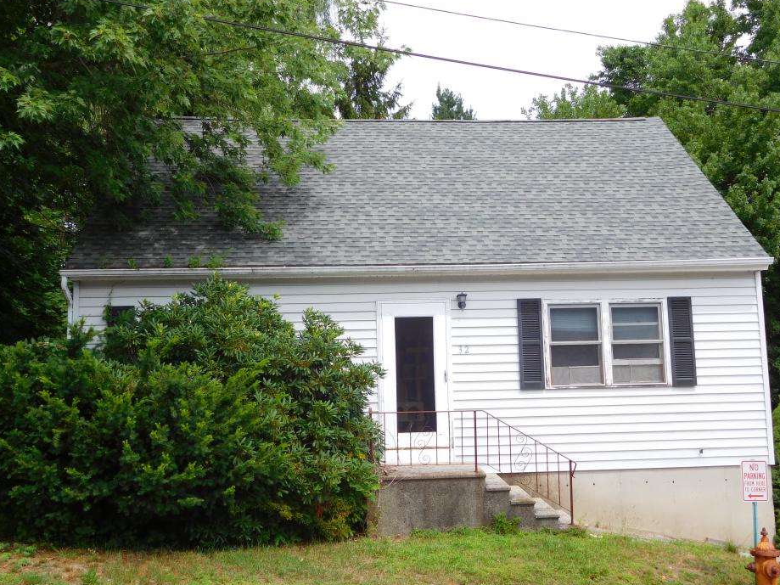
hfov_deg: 47.8
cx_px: 432
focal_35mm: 39
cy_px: 288
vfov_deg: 36.8
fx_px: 879
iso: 125
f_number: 3.8
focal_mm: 6.2
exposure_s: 1/500
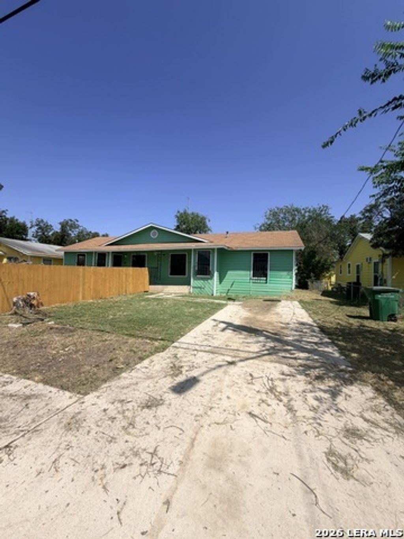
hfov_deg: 85.7
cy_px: 270
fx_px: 218
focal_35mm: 14
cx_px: 202
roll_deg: -2.0
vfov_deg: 102.1
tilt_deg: +3.2
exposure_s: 1/1235
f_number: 2.2
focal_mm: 2.22
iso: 20
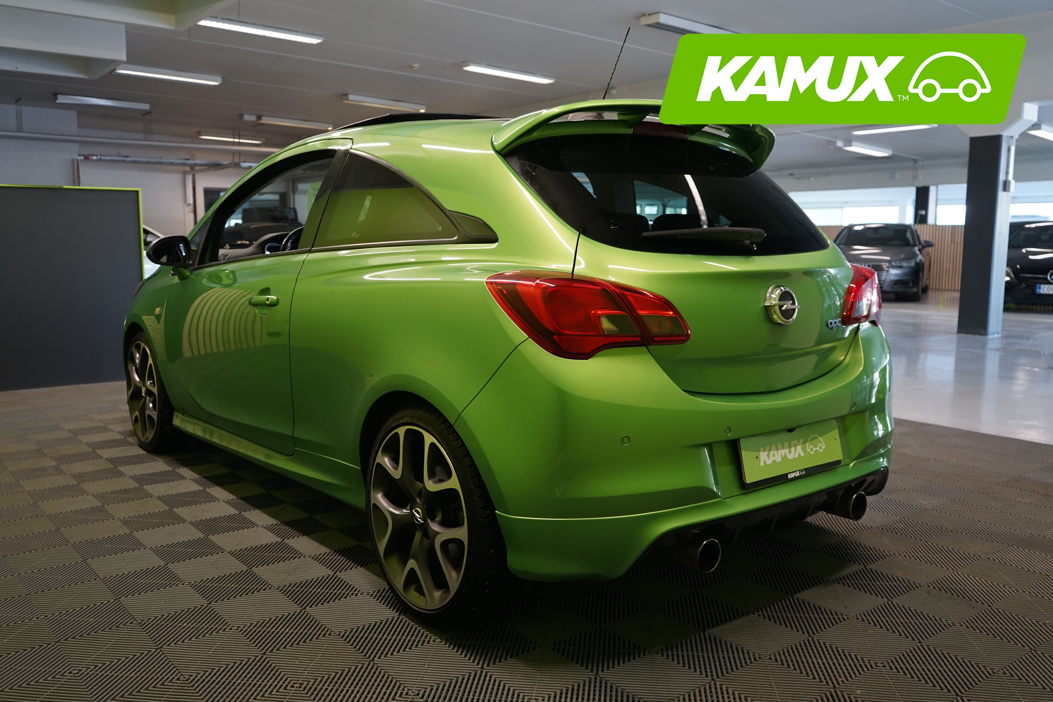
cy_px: 351
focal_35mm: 30
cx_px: 526
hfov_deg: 61.9
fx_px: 877
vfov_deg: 43.6
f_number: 4.5
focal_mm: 30
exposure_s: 1/30
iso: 800
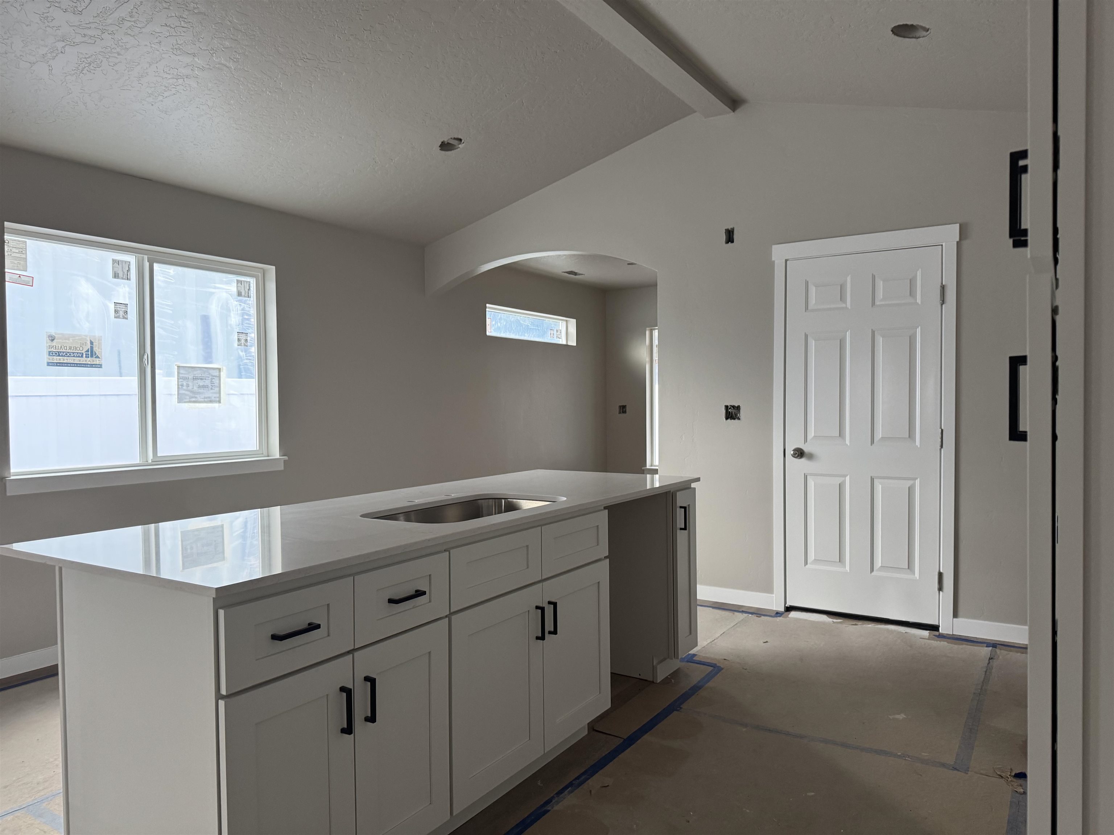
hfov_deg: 71.6
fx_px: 772
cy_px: 418
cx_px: 557
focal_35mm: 24
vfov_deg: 56.8
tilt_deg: -1.7
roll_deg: +0.2
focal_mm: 6.76
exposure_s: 1/60
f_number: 1.78
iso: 320
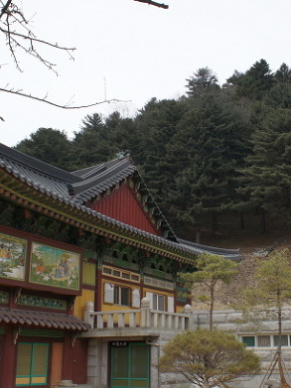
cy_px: 212
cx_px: 181
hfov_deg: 32.0
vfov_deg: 42.0
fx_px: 505
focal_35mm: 45
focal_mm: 16
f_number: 6.3
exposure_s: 1/400
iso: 200
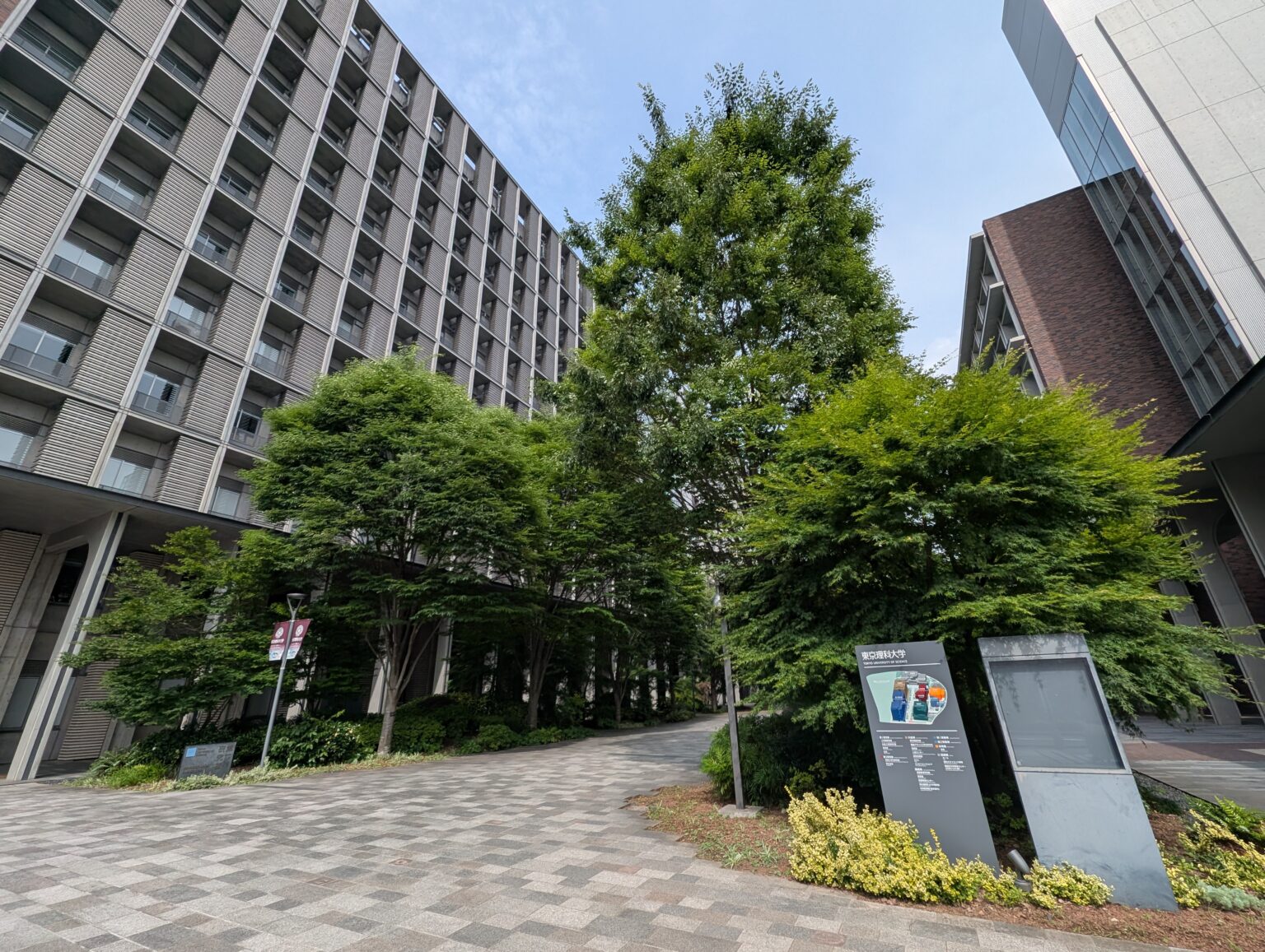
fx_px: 476
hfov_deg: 106.1
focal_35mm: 13
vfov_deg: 90.1
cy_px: 476
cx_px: 632
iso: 48
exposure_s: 1/1357
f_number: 2.2
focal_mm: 1.95
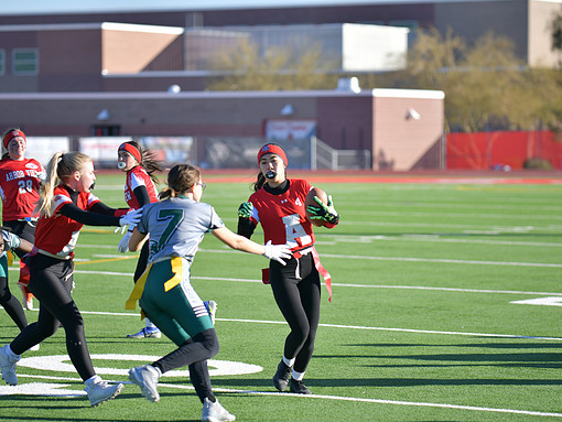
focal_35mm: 153
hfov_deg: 12.9
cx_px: 285
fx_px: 2485
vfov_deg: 9.7
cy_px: 210
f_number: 2.8
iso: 64
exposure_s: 1/800
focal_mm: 140
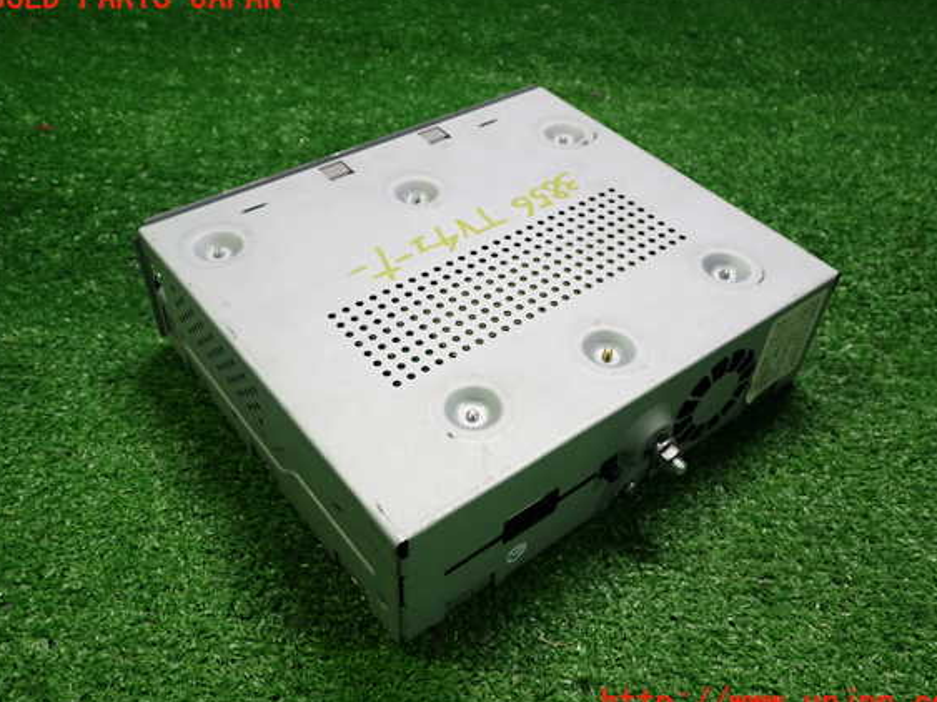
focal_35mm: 32
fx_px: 866
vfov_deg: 44.1
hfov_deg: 56.8
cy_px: 351
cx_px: 478
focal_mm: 5.4
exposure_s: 1/30
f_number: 2.3
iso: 200
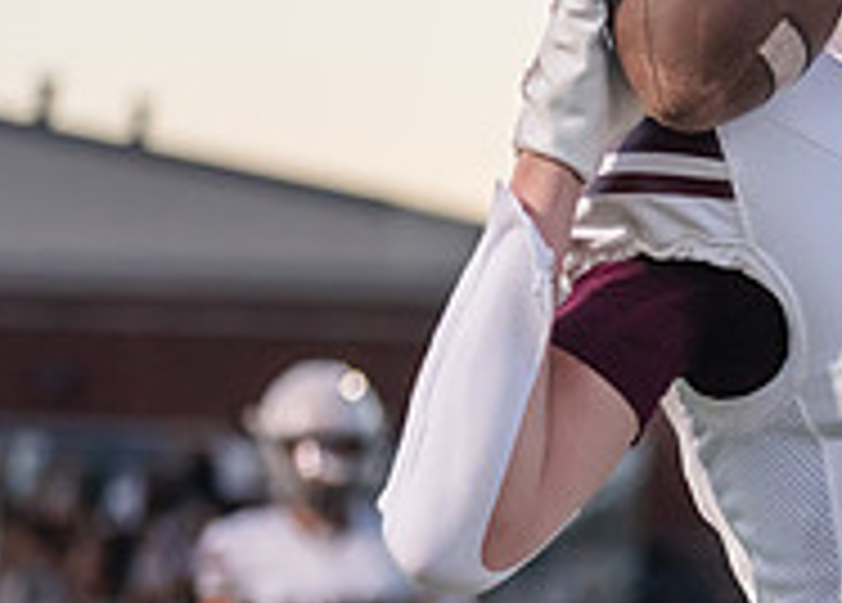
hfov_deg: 8.3
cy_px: 590
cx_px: 1099
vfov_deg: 6.0
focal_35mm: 239
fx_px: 5722
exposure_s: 1/1250
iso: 2000
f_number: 2.8
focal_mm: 70
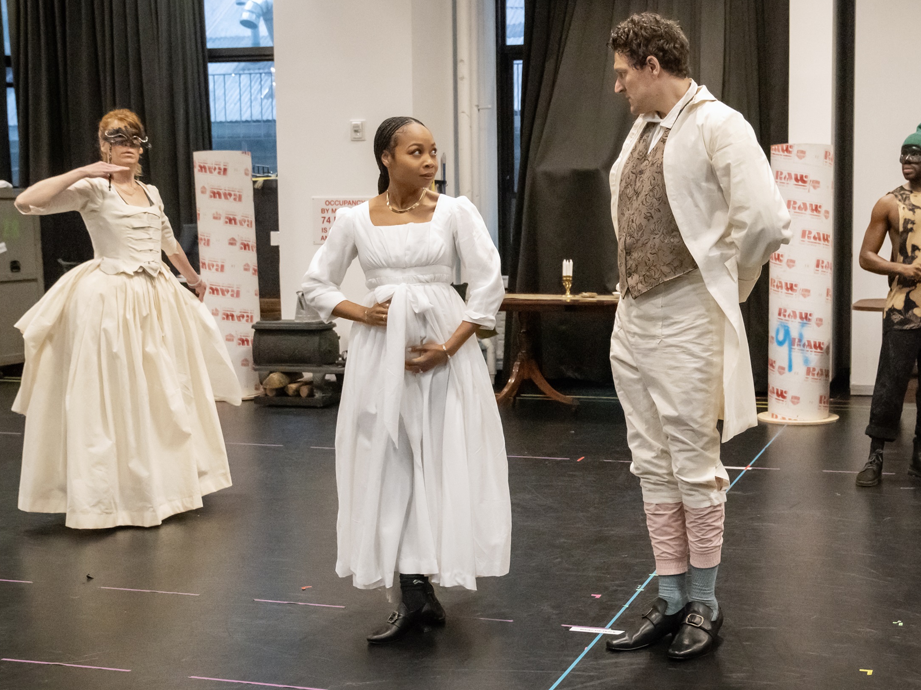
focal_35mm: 47
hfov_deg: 39.6
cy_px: 356
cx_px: 664
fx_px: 1250
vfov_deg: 30.9
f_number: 4
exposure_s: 1/400
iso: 20000
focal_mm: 32
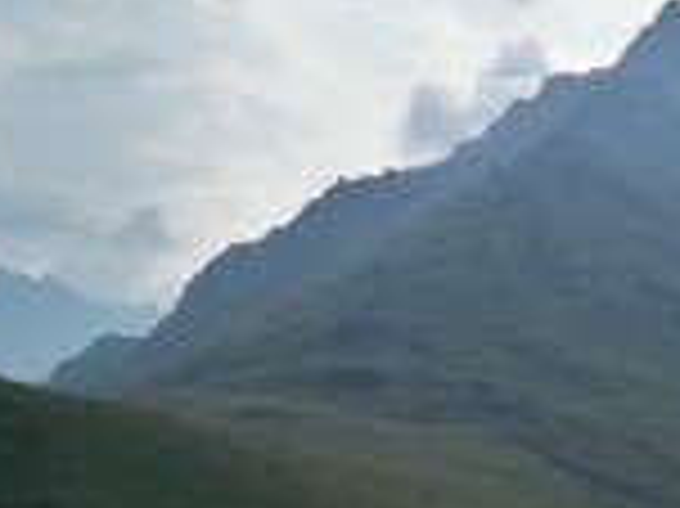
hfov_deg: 20.0
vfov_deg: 15.8
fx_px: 1825
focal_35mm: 93
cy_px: 409
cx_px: 770
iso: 125
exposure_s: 1/1600
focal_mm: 6.3
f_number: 4.7
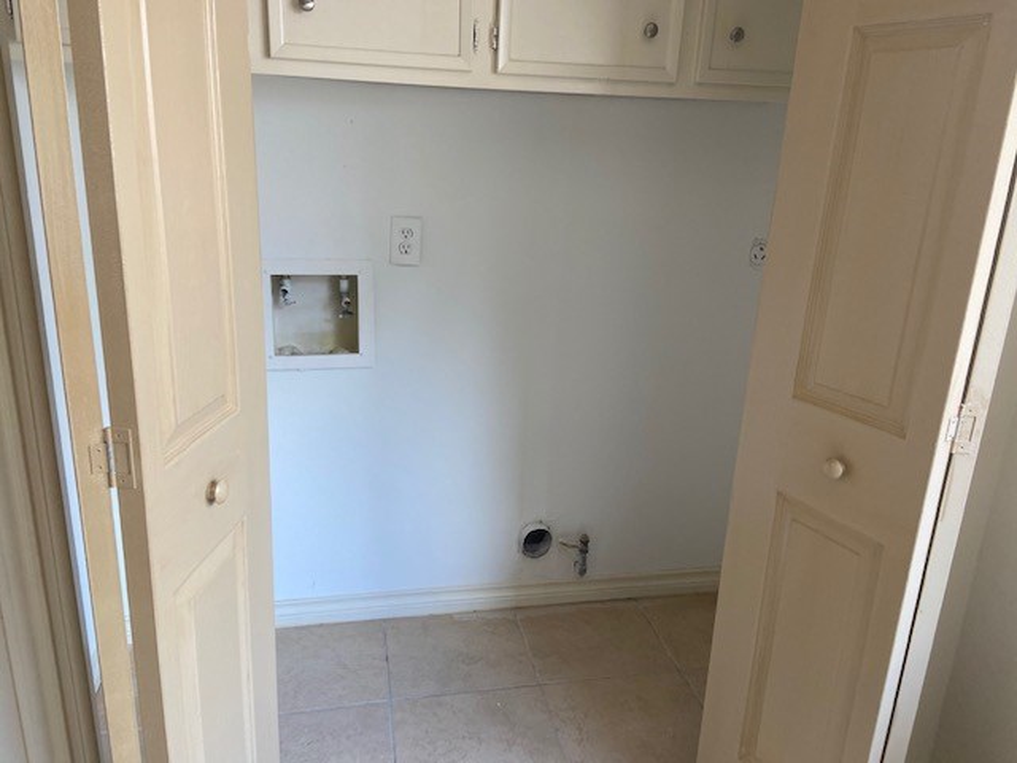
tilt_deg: -15.8
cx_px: 508
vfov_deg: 53.1
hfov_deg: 67.3
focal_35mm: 26
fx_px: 764
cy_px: 382
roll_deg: -3.2
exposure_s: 1/121
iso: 125
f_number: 1.8
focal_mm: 4.25
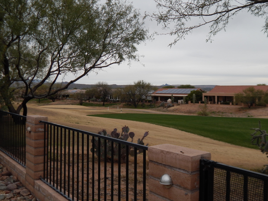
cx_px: 134
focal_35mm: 38
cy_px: 100
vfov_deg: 37.7
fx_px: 294
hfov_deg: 49.0
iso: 125
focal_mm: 6.8
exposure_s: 1/800
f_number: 3.4
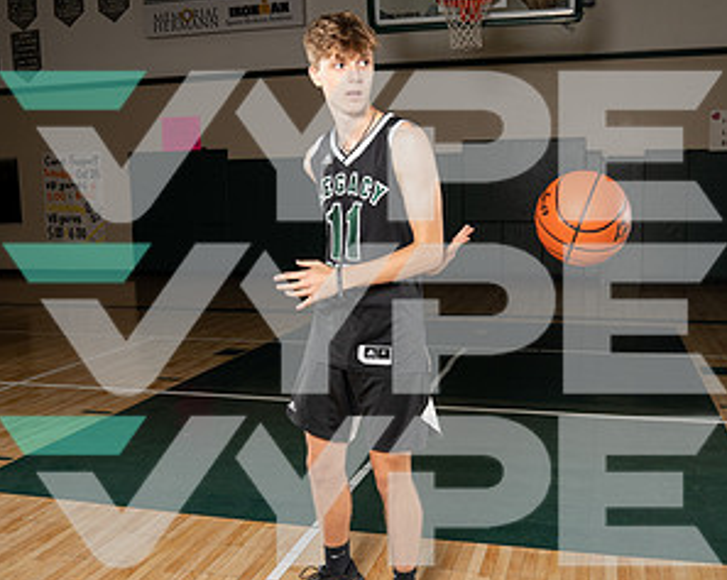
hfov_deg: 49.1
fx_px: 795
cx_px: 365
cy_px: 321
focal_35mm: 37
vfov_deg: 40.0
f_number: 6.3
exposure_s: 1/250
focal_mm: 26
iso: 320
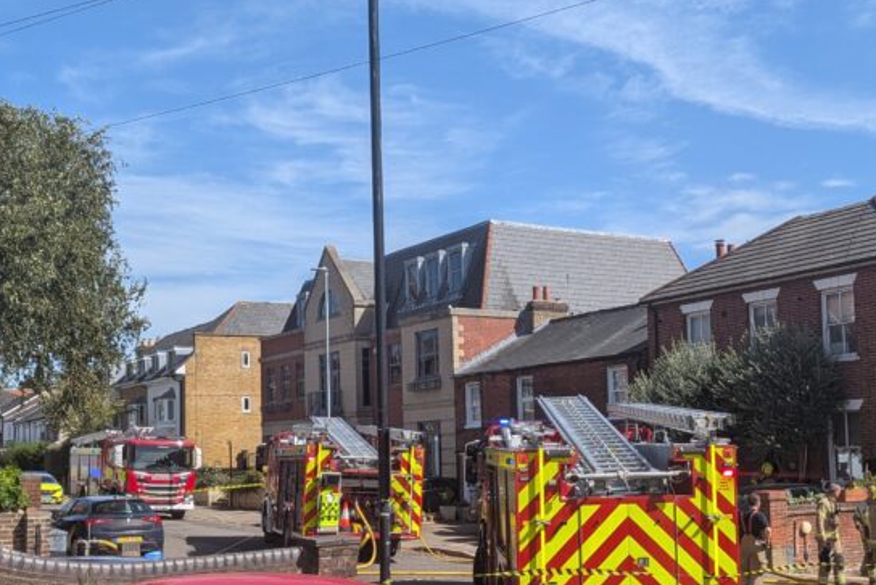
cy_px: 377
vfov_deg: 28.5
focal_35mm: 47
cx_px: 551
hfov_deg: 41.6
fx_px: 1144
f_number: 1.7
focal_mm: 4.53
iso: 30
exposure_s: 1/1634
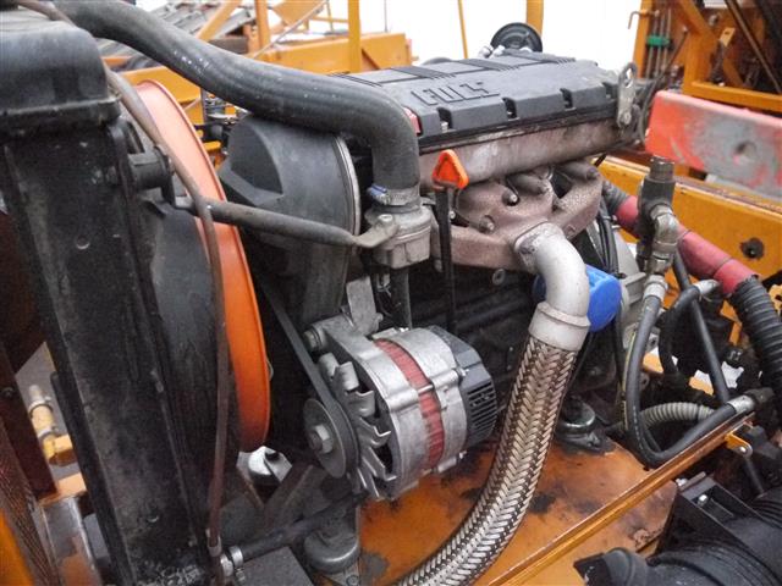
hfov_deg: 63.4
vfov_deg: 49.7
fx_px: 633
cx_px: 391
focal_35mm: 28
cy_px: 293
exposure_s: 1/1600
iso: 3200
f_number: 3.5
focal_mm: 14
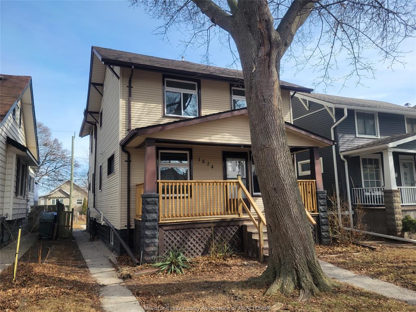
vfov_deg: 53.1
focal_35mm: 26
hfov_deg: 67.3
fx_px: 312
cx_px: 208
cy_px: 156
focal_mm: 5.4
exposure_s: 1/1154
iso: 40
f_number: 1.8
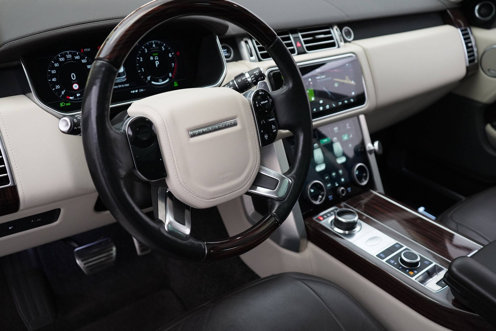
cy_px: 163
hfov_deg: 54.4
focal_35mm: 35
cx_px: 245
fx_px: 482
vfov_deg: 37.8
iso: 5000
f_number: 4
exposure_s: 1/160
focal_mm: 34
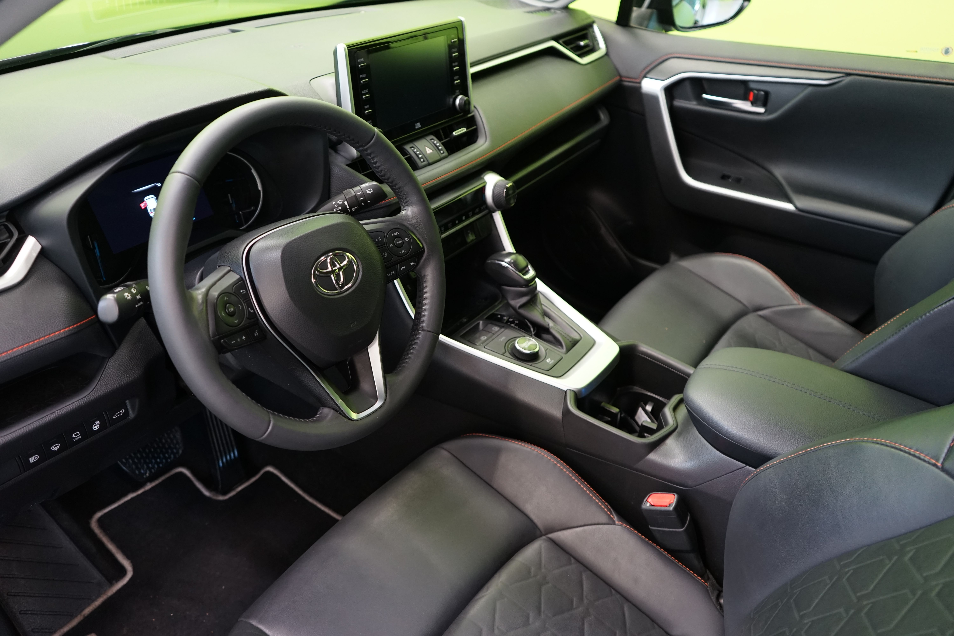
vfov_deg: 43.6
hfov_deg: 61.9
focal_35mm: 30
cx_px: 477
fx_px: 795
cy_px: 318
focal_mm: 30
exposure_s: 1/20
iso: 1250
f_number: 4
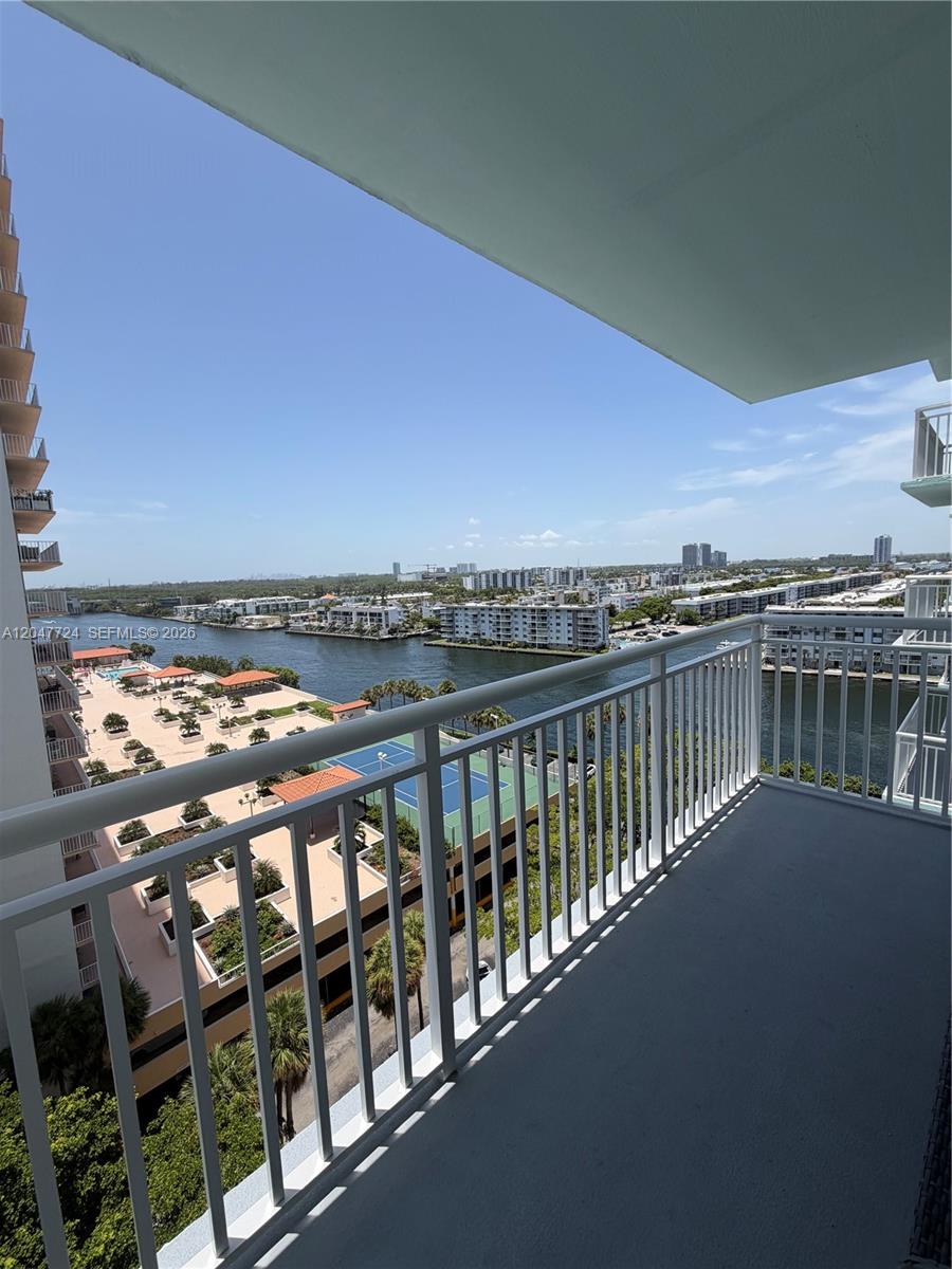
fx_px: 513
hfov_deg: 85.7
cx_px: 476
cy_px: 634
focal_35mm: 14
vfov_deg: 102.1
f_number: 2.2
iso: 20
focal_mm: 2.22
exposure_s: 1/1087
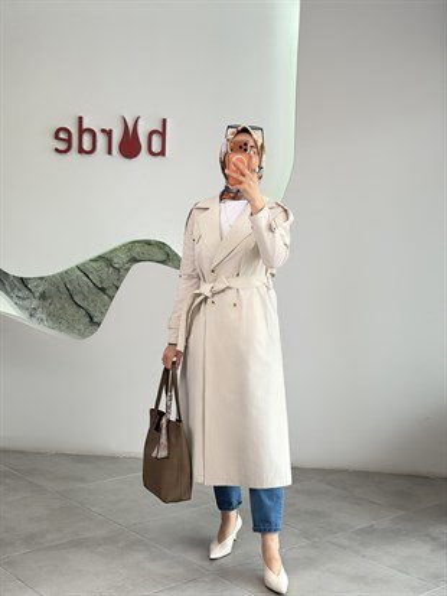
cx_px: 224
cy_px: 298
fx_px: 826
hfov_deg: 30.3
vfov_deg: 39.6
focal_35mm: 48
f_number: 1.78
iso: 50
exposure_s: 1/149
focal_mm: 6.76
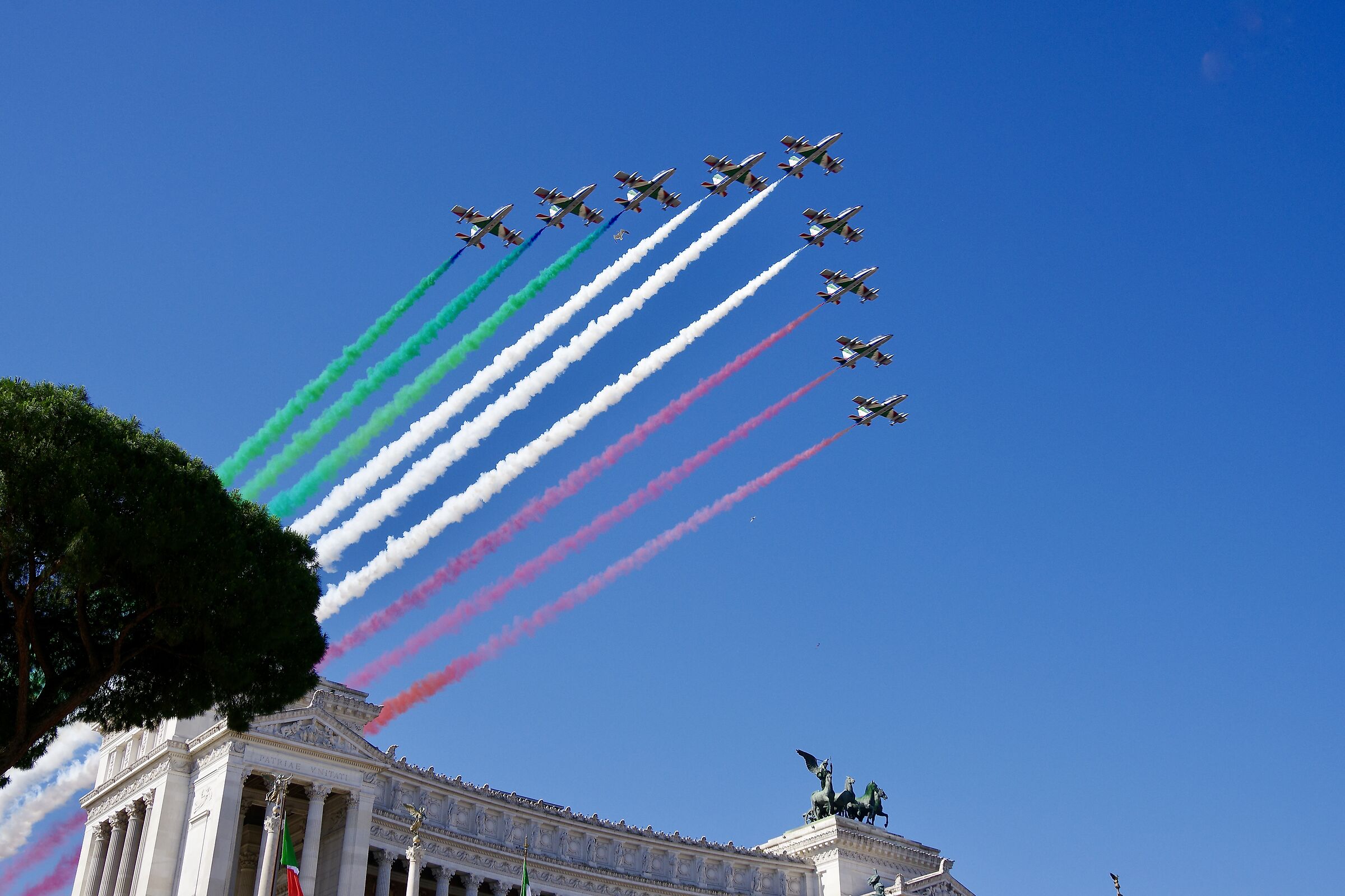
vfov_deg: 31.2
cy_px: 448
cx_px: 672
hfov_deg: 45.4
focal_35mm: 43
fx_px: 1606
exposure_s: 1/640
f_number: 7.1
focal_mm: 28
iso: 200
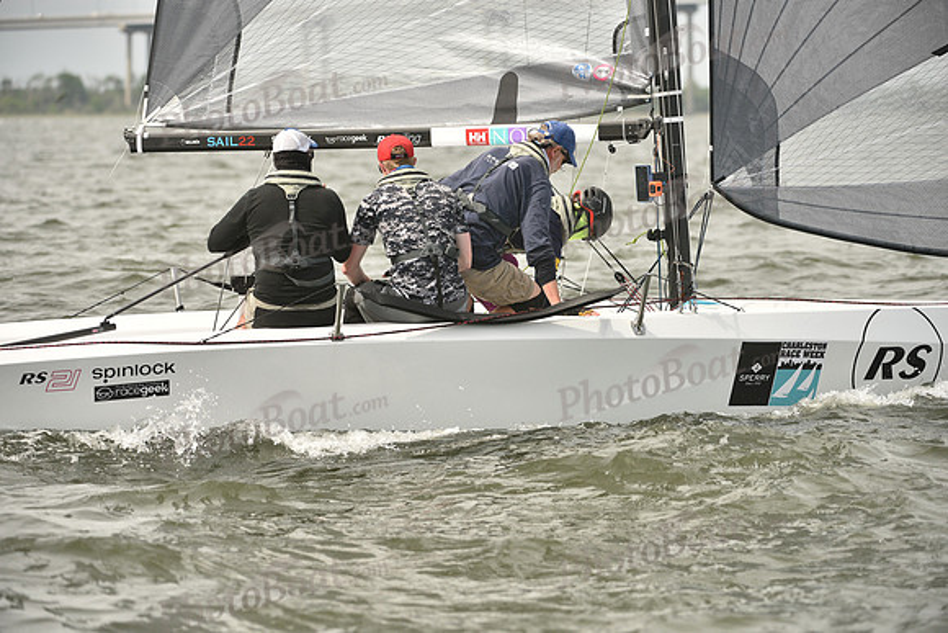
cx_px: 474
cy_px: 316
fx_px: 5268
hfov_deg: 10.3
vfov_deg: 6.9
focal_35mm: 200
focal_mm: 200
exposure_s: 1/1600
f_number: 5
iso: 320
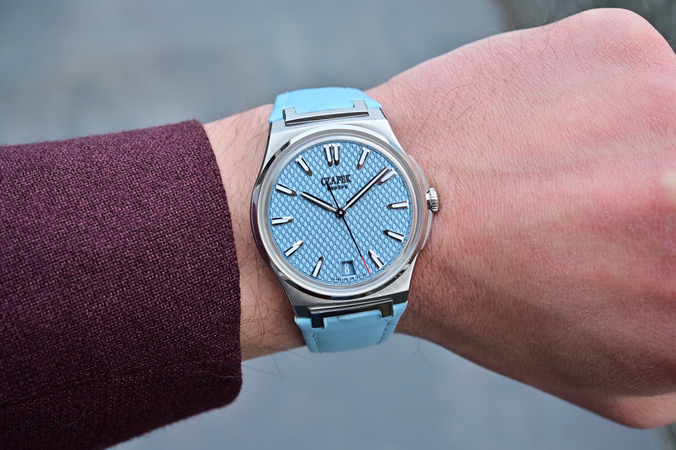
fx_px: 1126
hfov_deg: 33.4
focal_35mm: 60
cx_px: 338
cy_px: 225
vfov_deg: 22.6
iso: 1250
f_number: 9
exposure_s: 1/50
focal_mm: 60
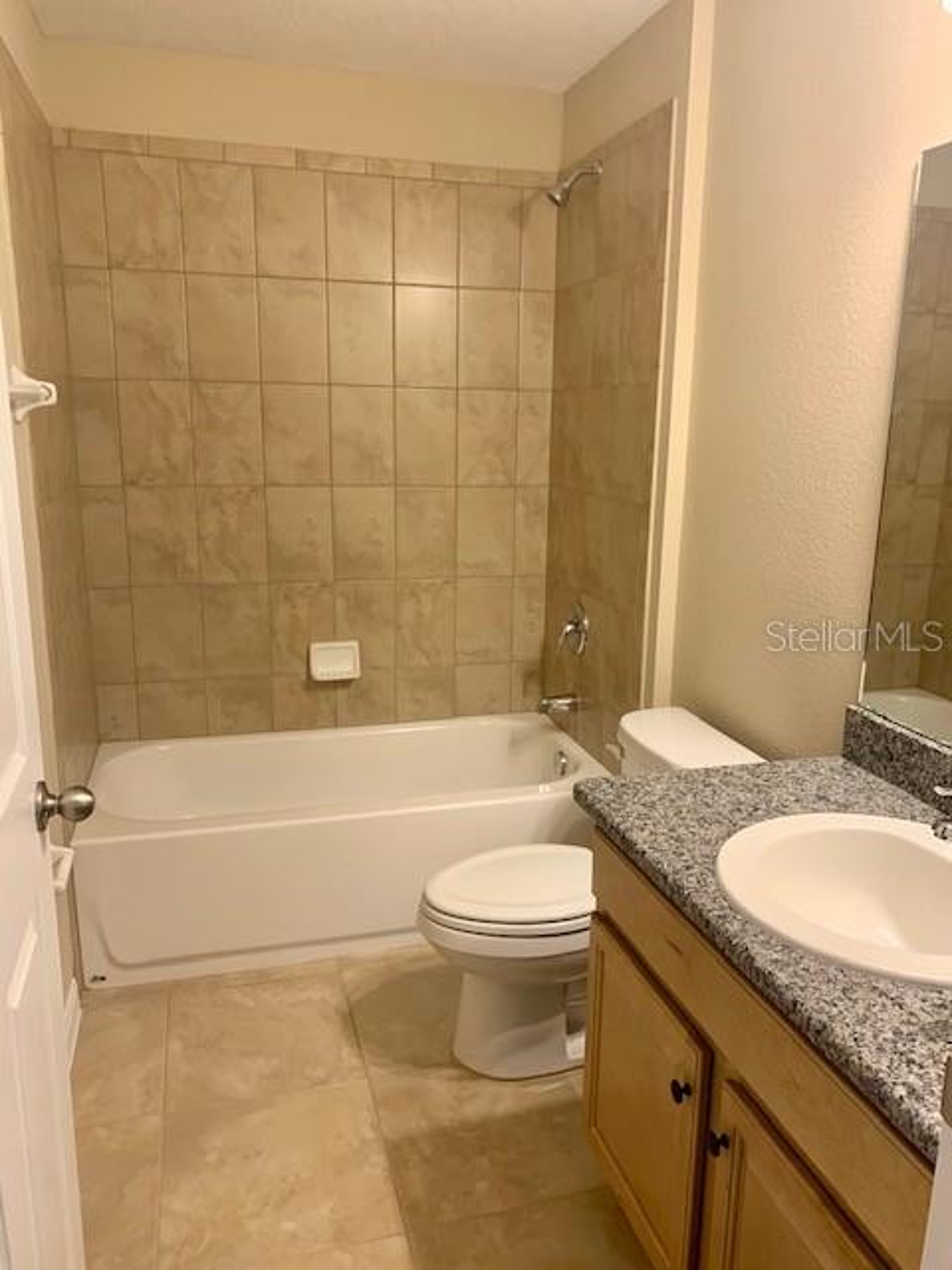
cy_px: 635
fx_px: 953
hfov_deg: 53.1
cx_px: 476
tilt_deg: -11.9
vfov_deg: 67.3
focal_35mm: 26
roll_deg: -0.7
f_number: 1.8
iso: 100
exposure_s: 1/60
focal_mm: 4.25
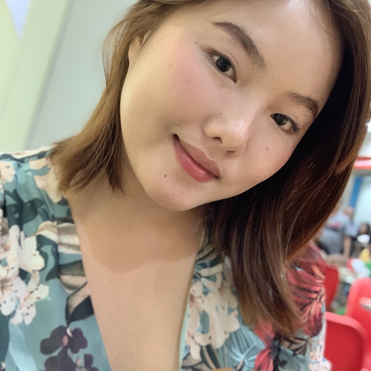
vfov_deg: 43.8
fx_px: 461
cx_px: 186
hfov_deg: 43.9
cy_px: 162
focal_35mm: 38
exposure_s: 1/30
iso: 320
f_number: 2.2
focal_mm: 2.87
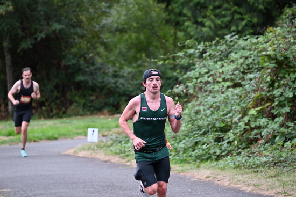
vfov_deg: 6.9
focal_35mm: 200
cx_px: 148
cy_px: 98
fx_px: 1645
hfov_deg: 10.3
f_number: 6.3
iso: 2500
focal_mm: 200
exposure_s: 1/250
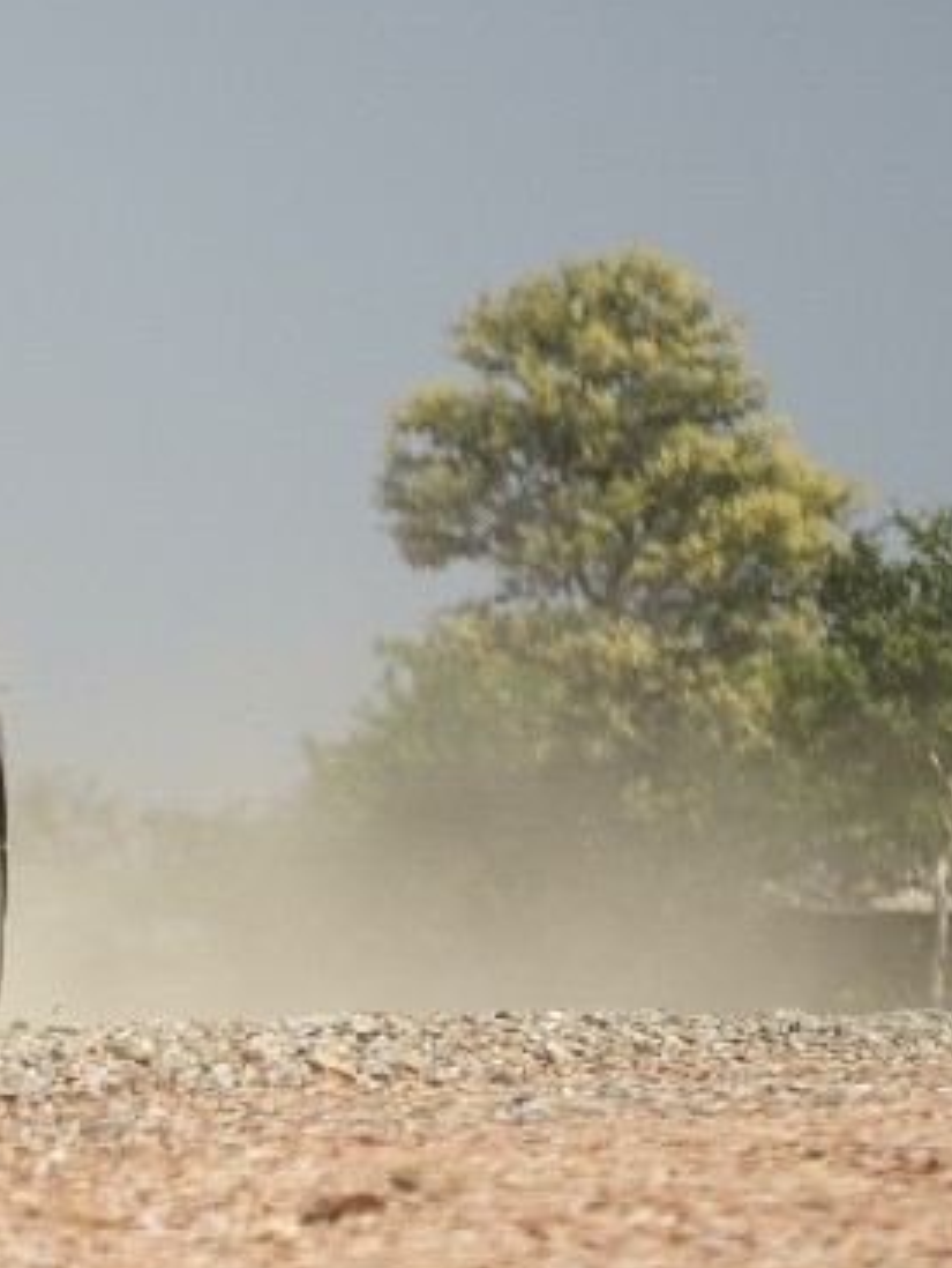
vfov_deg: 4.7
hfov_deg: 3.5
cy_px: 601
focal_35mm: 420
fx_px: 15383
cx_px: -336
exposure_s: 1/500
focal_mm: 200
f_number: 4
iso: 100
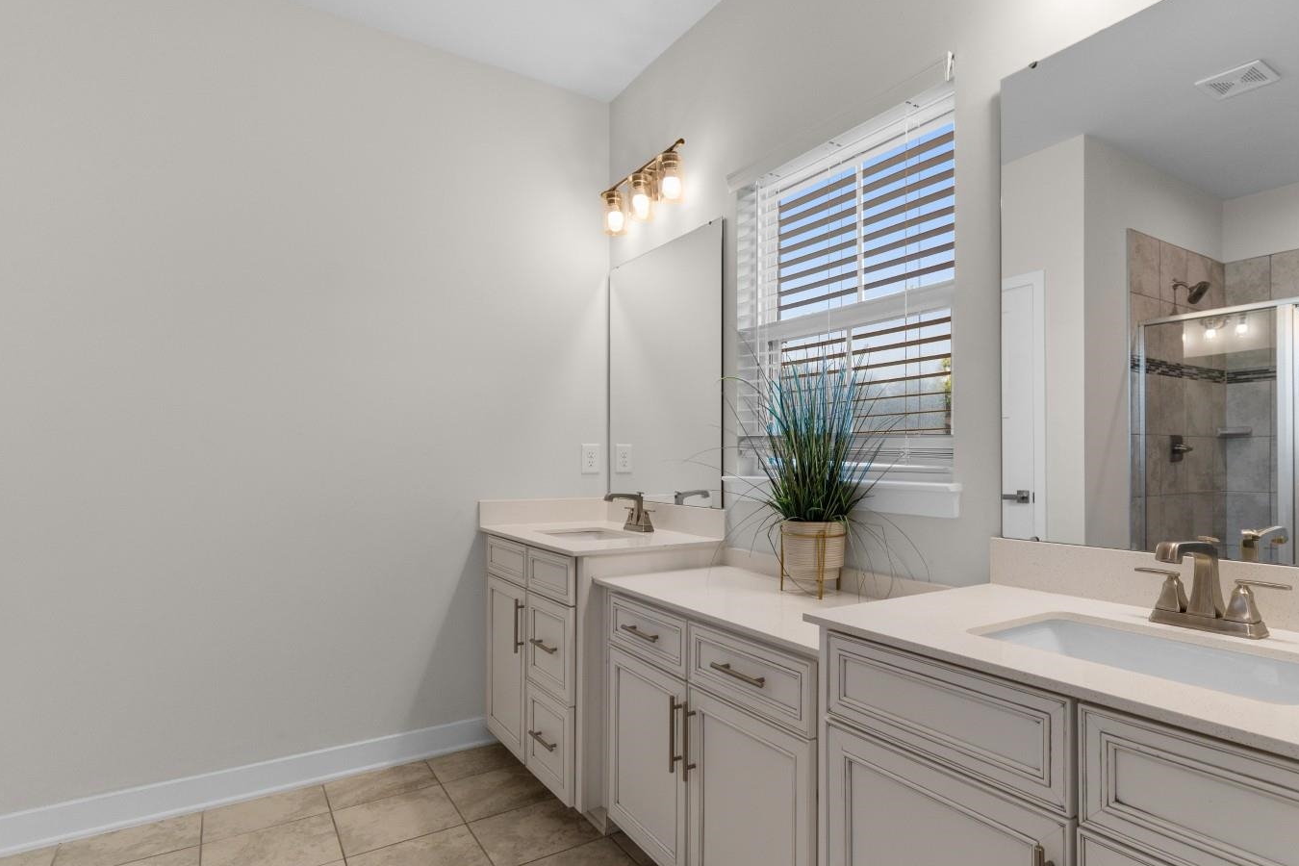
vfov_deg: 67.3
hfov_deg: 89.4
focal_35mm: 18
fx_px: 649
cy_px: 454
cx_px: 745
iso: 100
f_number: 4.5
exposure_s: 1/30
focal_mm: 10
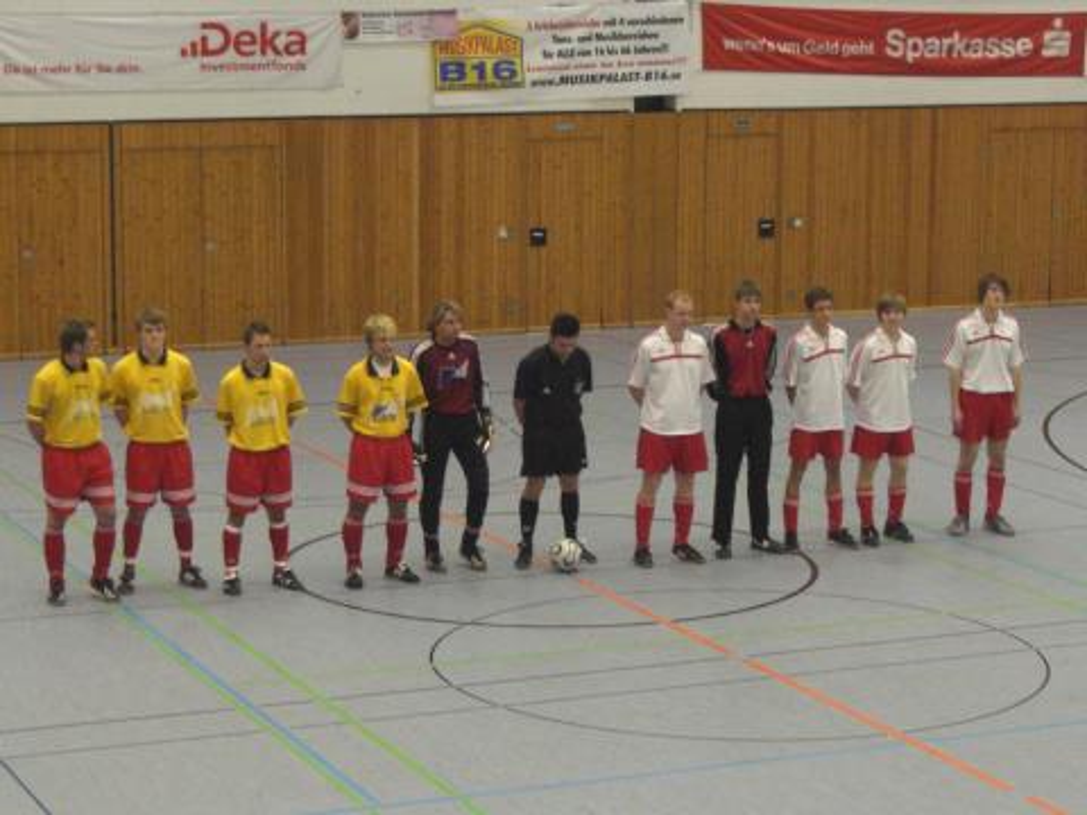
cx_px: 544
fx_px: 2135
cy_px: 408
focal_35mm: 68
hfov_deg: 28.6
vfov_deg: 21.6
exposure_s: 1/60
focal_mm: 11.34
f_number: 4.1
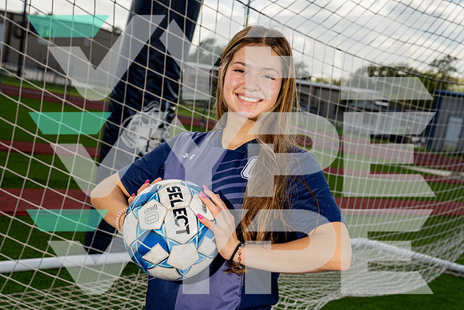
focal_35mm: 70
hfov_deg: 28.8
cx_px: 232
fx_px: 902
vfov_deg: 19.5
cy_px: 155
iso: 100
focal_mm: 70
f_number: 8
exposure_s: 1/250
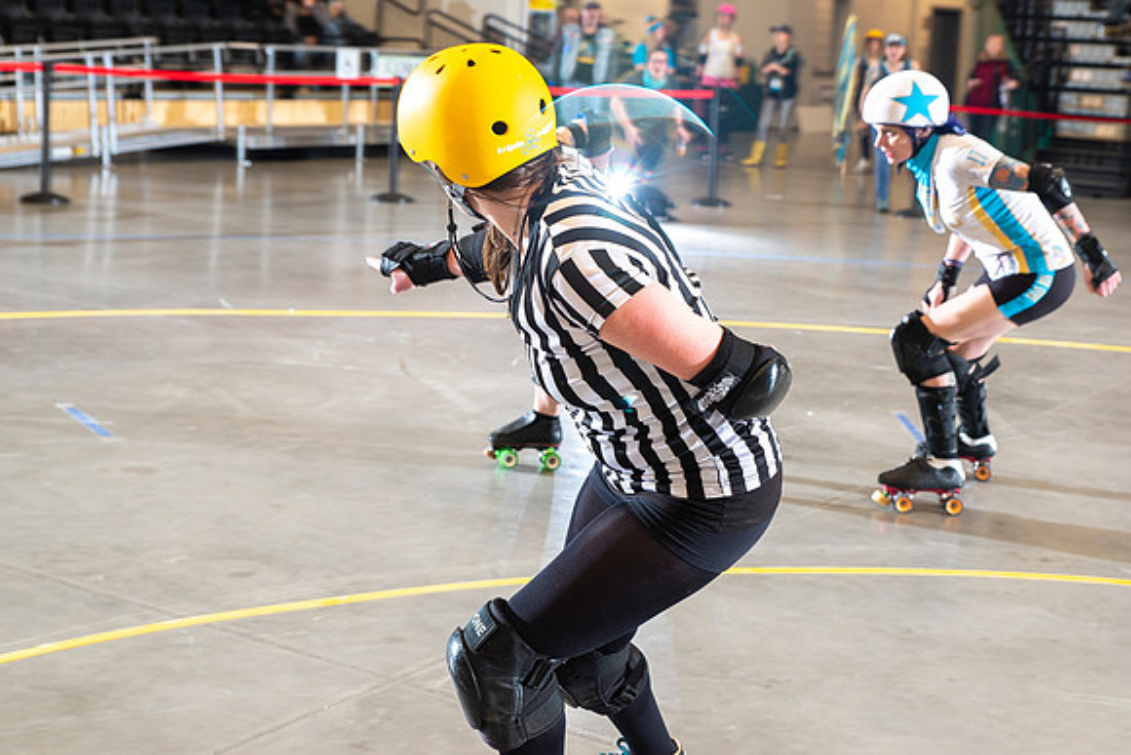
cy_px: 292
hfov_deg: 32.7
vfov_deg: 22.1
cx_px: 625
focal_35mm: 61
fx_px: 1926
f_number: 5.6
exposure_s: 1/160
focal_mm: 50
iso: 500
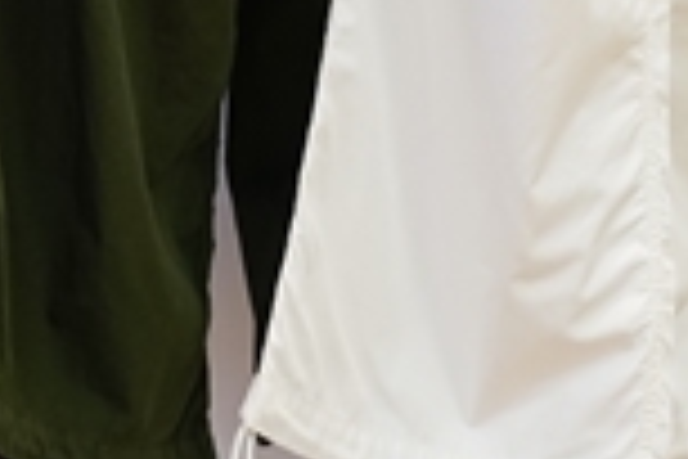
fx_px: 5484
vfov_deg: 4.7
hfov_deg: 7.2
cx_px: 517
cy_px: -632
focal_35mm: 287
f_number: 4
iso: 640
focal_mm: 55
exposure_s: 1/60
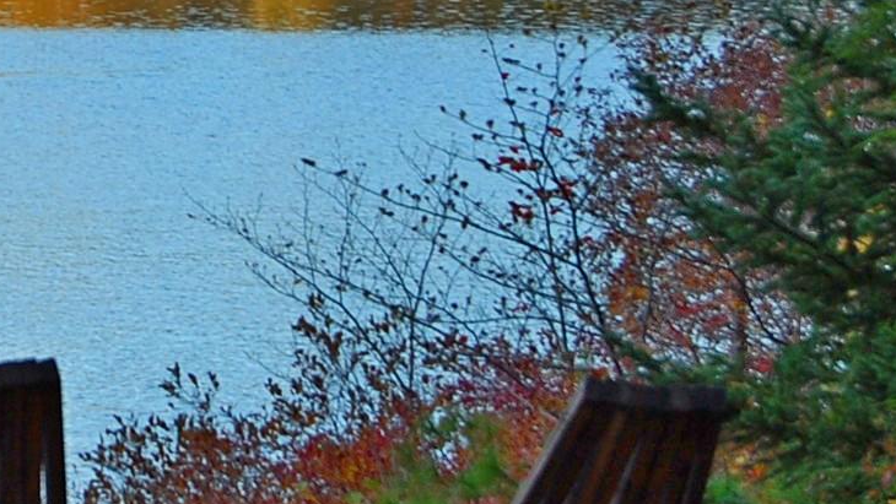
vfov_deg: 4.6
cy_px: 13
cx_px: -61
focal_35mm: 267
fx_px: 6336
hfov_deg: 8.0
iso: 200
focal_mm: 55
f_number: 6.3
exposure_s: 1/160
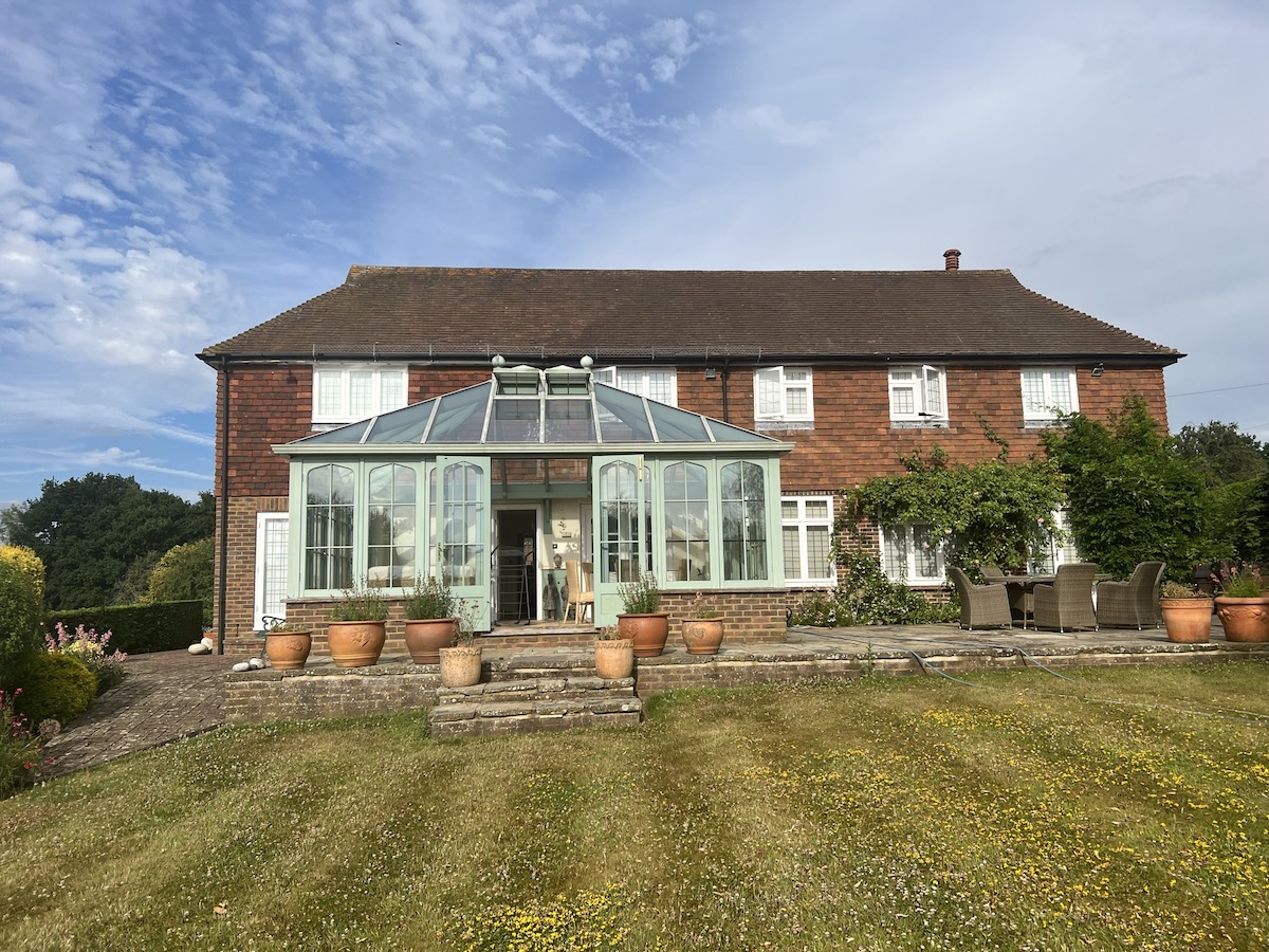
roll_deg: +0.6
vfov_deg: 53.1
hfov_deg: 67.3
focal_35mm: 26
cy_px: 476
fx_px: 953
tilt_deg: +6.4
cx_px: 634
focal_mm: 5.7
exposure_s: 1/5076
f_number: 1.5
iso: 50
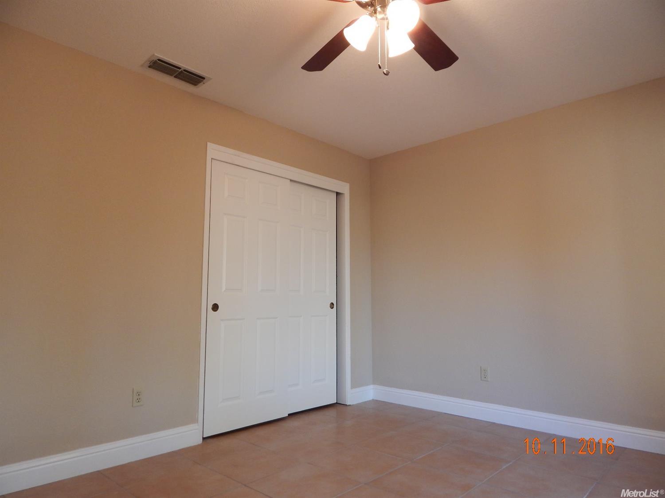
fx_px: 423
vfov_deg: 61.1
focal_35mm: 22
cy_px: 249
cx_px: 332
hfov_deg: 76.4
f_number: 3
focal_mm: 4
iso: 180
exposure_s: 1/30
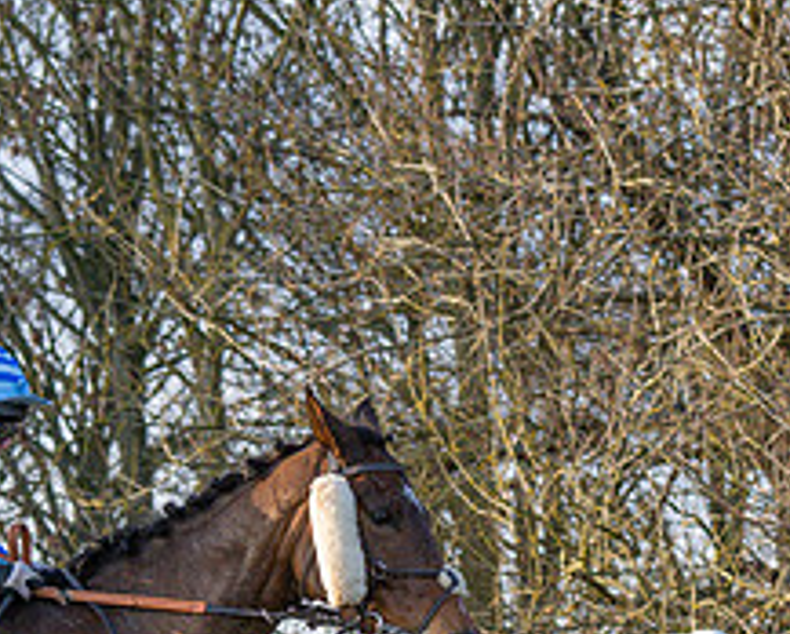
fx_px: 5148
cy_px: 935
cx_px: 323
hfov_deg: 8.8
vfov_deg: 6.9
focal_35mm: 220
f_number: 2.8
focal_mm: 45
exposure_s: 1/2000
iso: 800
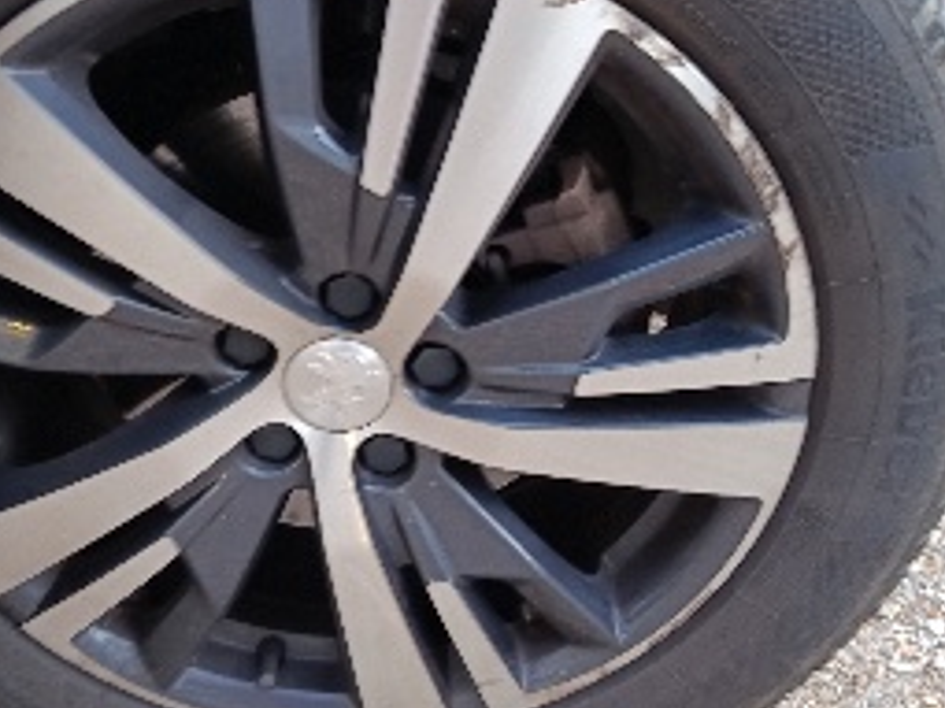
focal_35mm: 44
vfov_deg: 32.8
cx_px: 393
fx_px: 1201
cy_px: 285
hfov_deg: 42.8
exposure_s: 1/25
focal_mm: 5.24
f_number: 1.7
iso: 1077
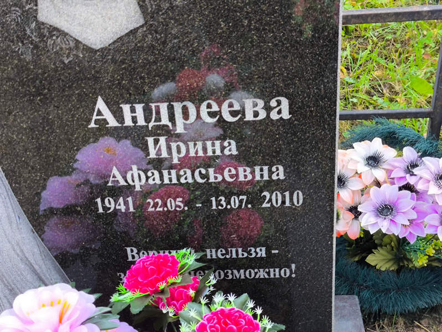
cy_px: 166
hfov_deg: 38.2
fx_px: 639
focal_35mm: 50
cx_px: 221
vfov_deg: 29.1
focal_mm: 4.71
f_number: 1.7
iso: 64
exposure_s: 1/100
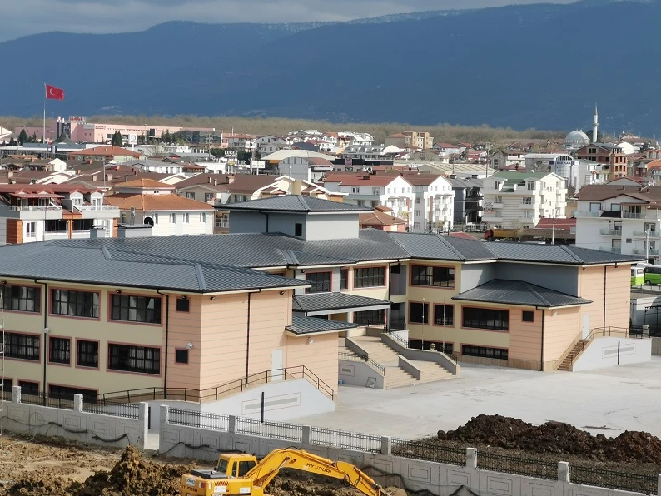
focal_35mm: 93
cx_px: 355
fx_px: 1776
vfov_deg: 15.9
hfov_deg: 21.1
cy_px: 245
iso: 50
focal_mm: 7.48
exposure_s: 1/1355
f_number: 2.4
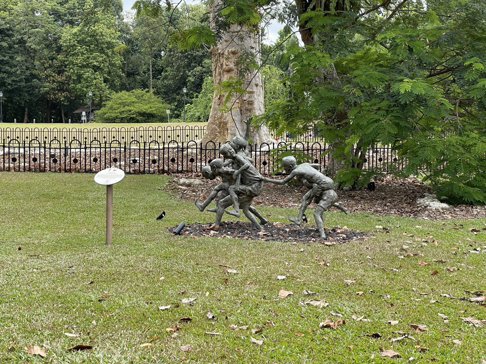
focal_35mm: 64
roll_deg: +0.0
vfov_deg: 22.9
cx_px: 243
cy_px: 182
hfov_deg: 30.3
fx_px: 899
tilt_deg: +0.3
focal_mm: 7.5
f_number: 2.2
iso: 20
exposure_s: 1/169
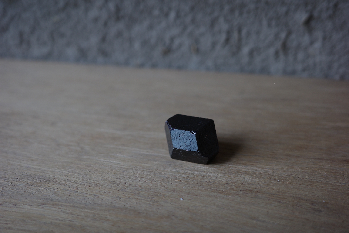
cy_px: 116
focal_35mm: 40
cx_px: 174
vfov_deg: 33.4
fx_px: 388
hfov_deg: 48.5
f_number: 2.8
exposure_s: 1/100
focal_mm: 26
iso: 200
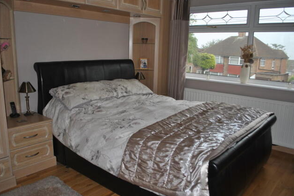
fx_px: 229
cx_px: 146
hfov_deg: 65.5
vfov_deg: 46.4
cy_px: 100
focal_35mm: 28
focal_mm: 18
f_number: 3.5
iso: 100
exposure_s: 1/60
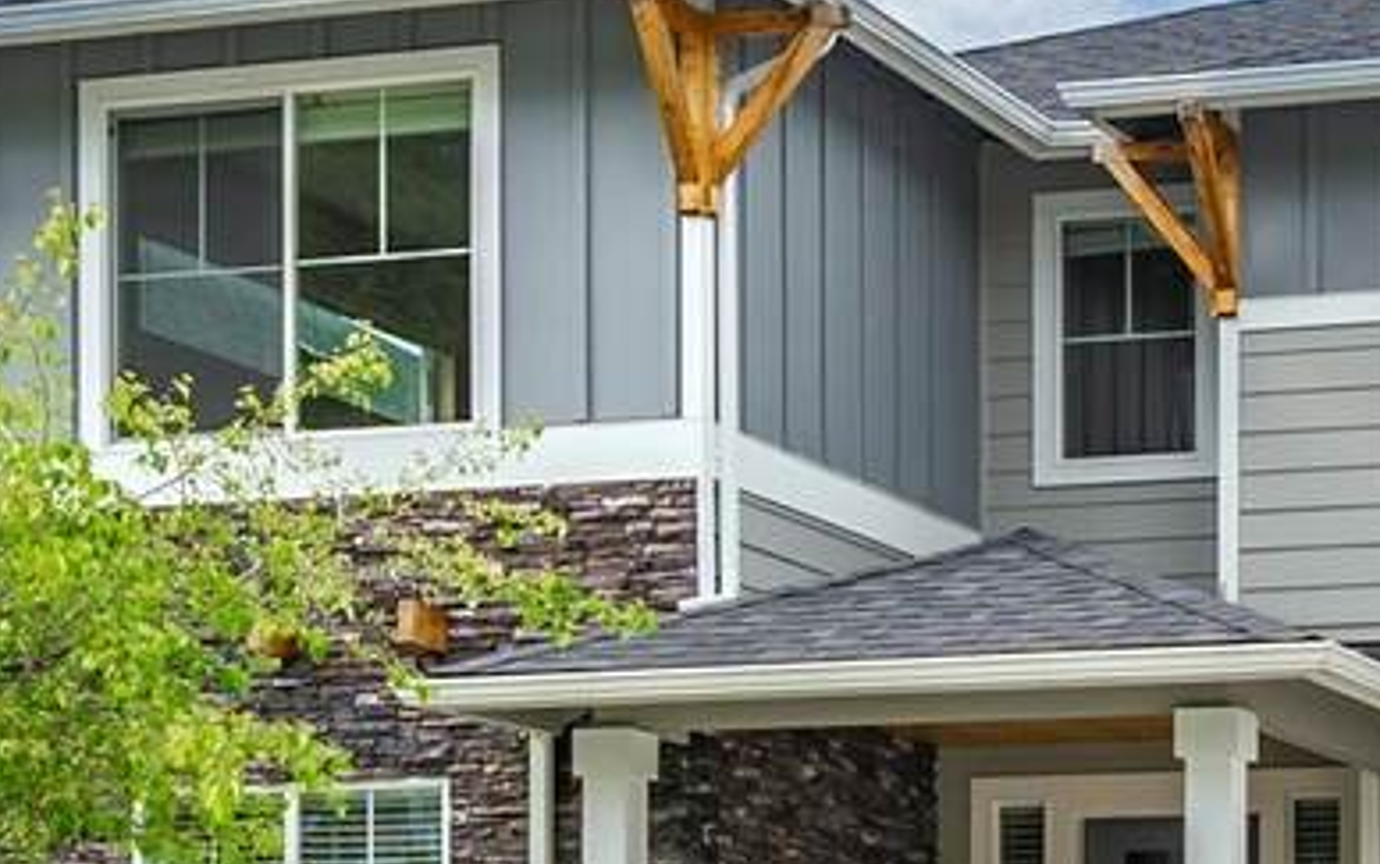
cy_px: 869
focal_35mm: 74
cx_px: 1341
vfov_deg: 17.2
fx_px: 2785
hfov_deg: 26.5
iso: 80
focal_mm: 22
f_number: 7.1
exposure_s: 1/100
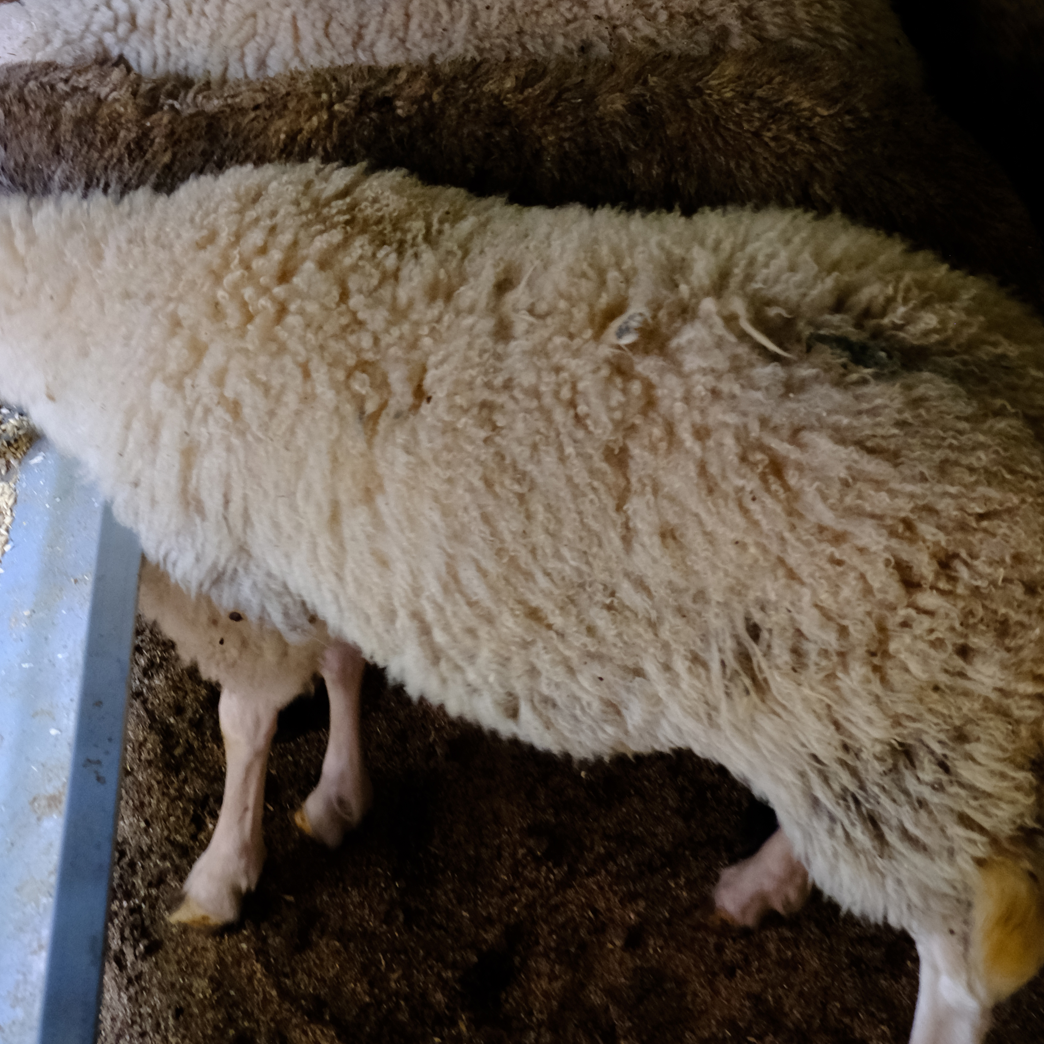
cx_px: 473
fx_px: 1774
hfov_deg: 32.8
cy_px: -87
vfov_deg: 29.7
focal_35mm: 52
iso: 2000
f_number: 4
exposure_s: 1/25
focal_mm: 18
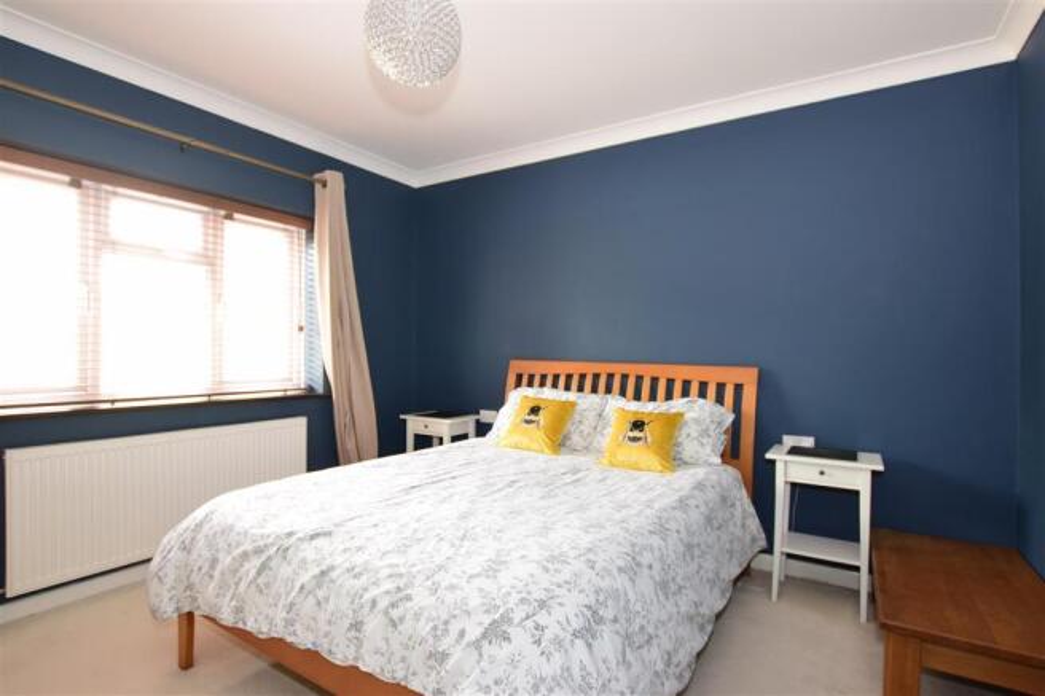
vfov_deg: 77.3
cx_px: 522
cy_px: 348
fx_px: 435
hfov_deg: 100.4
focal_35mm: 15
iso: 400
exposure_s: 1/5
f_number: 5.6
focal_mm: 10
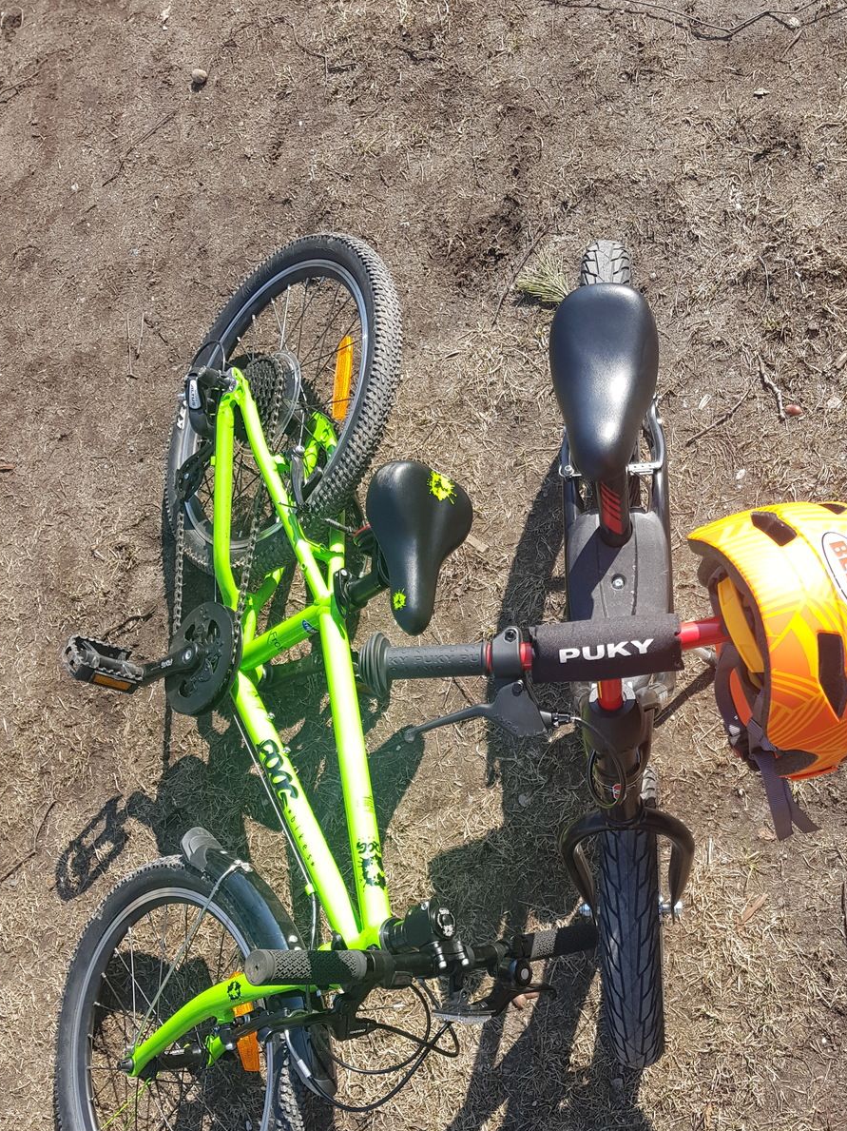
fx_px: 1142
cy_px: 728
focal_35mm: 35
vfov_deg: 51.9
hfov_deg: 40.4
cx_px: 526
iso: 40
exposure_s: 1/806
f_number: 1.7
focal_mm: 4.2
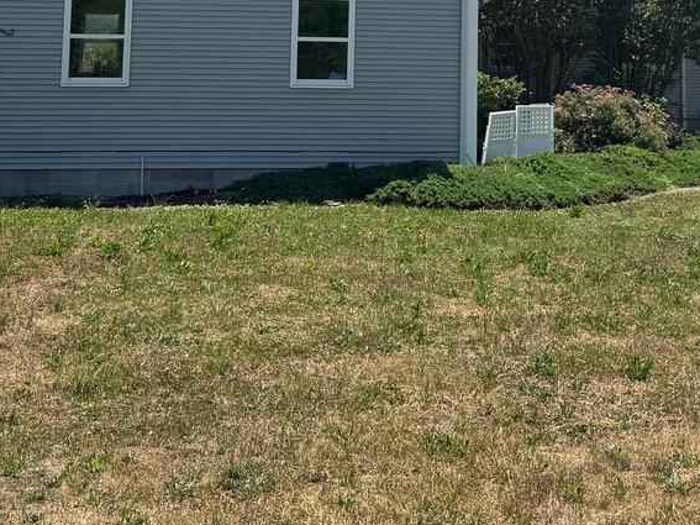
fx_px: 1233
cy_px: -85
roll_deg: -1.3
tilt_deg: +6.5
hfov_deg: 31.6
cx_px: 398
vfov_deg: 22.4
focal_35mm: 61
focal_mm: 6.76
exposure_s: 1/4310
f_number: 1.78
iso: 80
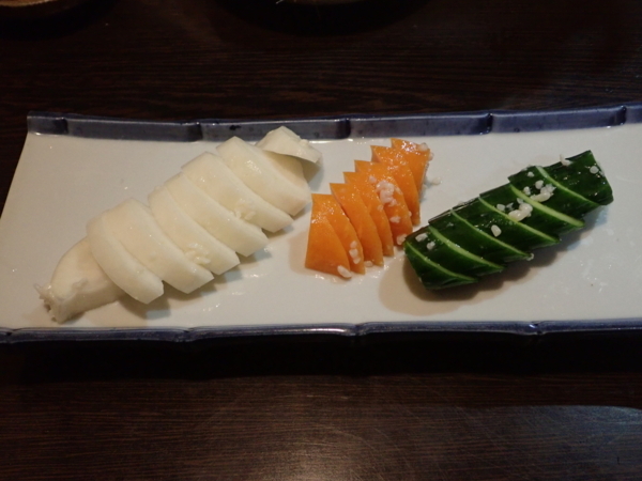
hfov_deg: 52.6
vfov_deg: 40.7
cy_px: 240
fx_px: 649
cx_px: 321
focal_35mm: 35
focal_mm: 6.42
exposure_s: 1/30
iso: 800
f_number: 2.6
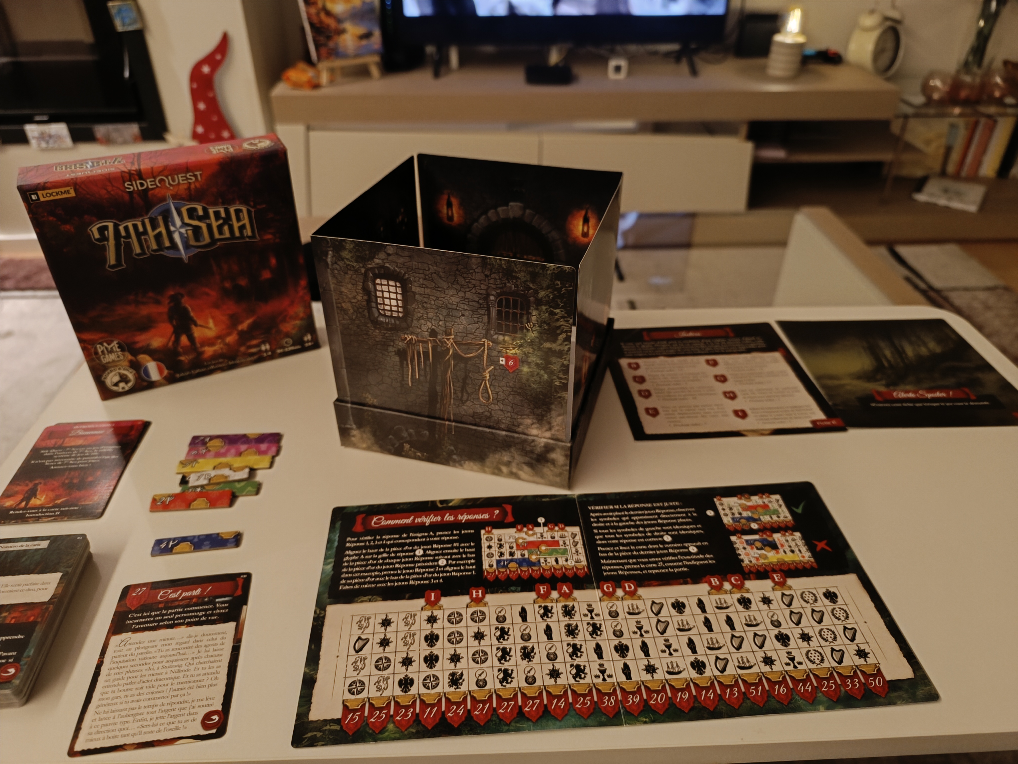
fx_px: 706
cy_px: 382
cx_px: 509
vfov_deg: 56.8
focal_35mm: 24
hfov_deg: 71.6
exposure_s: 1/20
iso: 1628
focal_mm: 6.14
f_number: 1.65
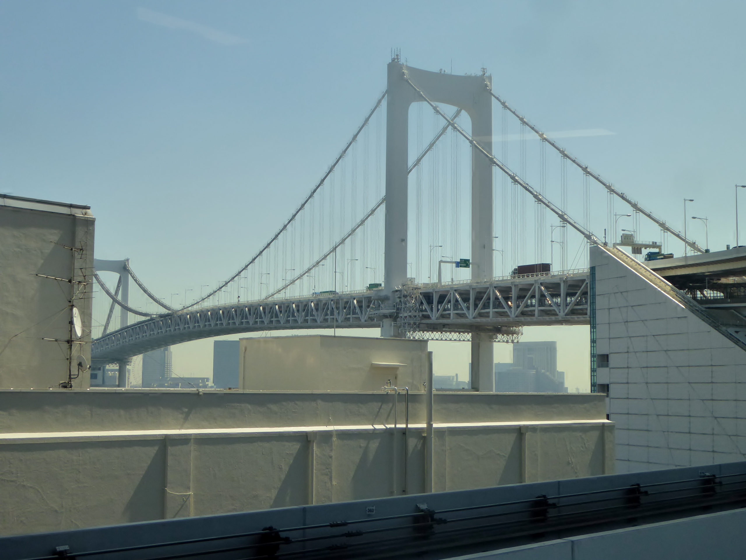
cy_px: 280
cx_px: 373
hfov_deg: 36.2
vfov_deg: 27.5
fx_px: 1142
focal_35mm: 53
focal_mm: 9
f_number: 4.1
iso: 160
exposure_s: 1/800
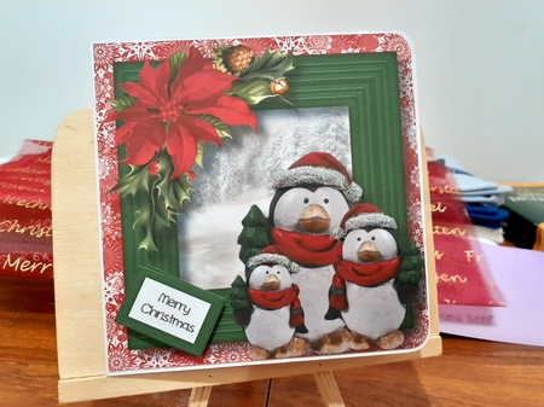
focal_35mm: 27
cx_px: 272
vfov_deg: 51.3
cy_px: 204
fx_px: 424
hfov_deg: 65.4
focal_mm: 3.6
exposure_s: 1/33
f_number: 1.9
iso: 160
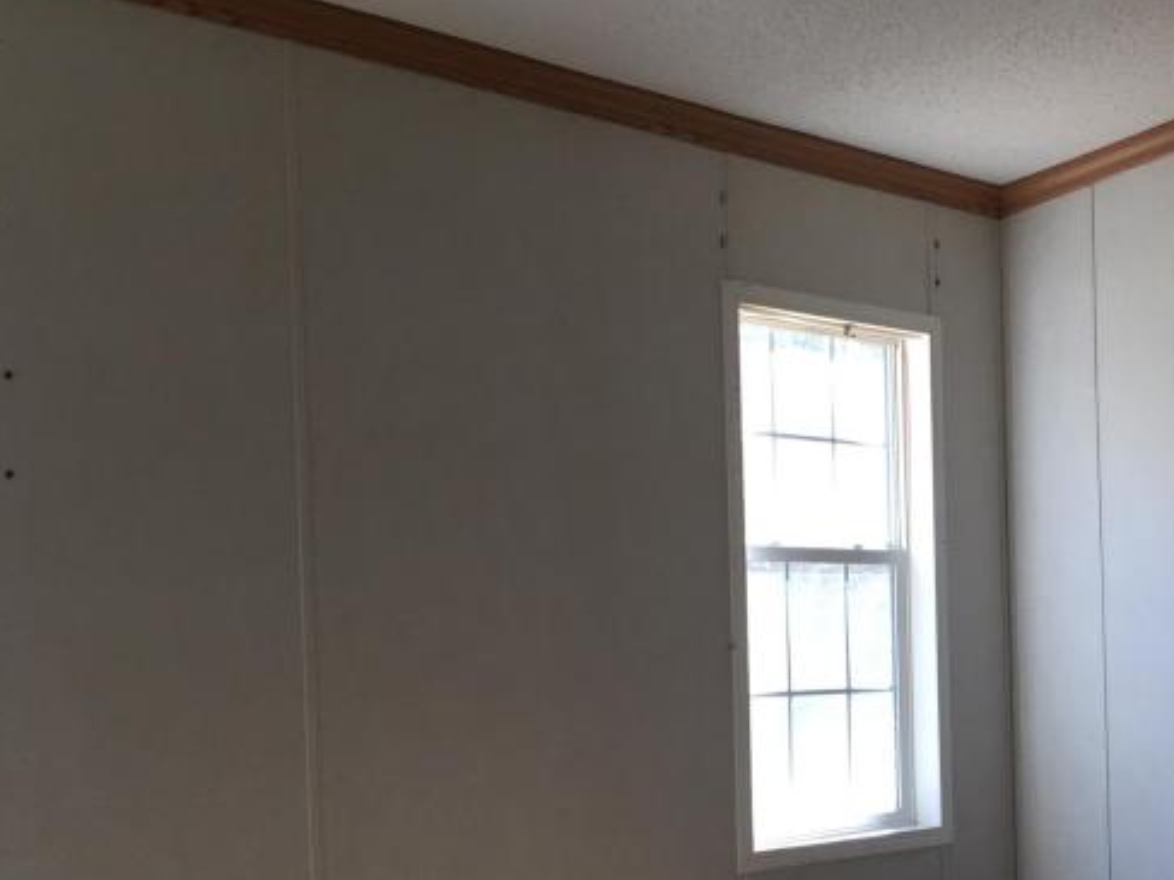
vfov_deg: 23.6
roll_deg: +0.0
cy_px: 711
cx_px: 998
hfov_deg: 30.6
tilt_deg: -1.1
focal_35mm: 61
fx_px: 2068
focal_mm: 4.15
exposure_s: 1/120
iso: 50
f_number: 2.2
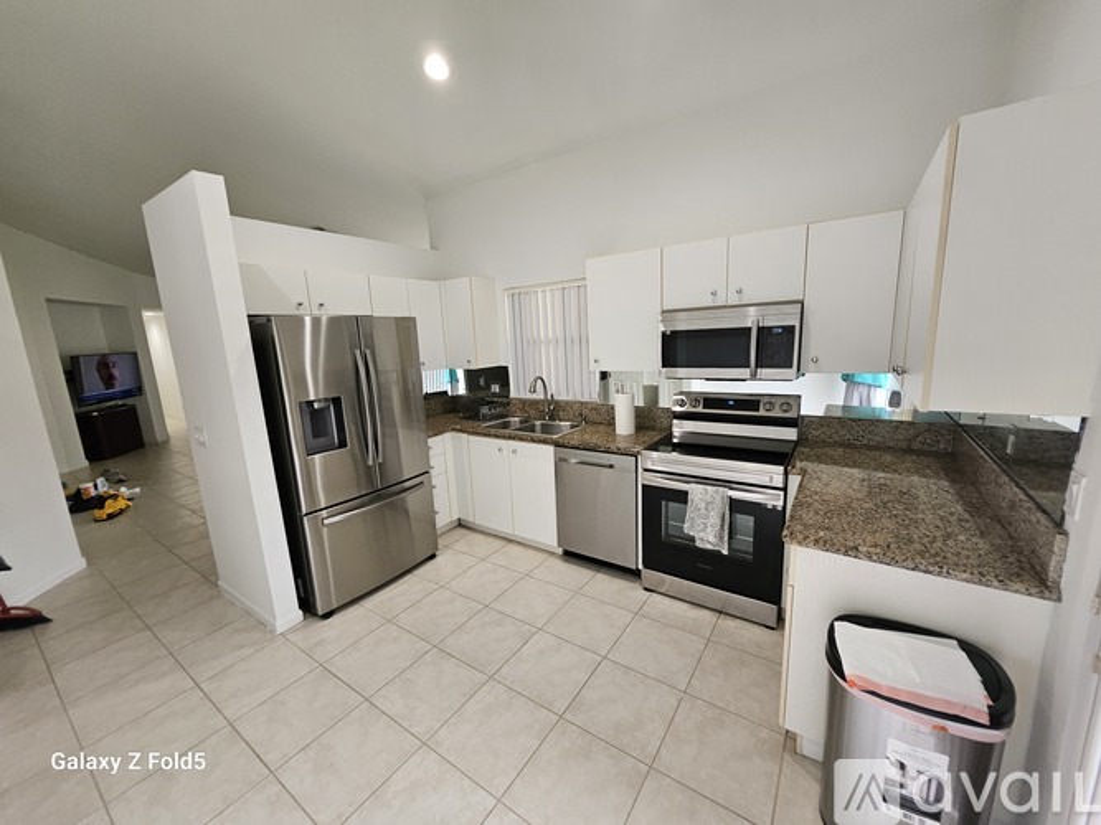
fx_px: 413
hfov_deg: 106.2
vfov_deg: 89.9
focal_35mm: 13
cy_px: 412
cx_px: 550
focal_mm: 1.74
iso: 160
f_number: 2.2
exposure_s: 1/60
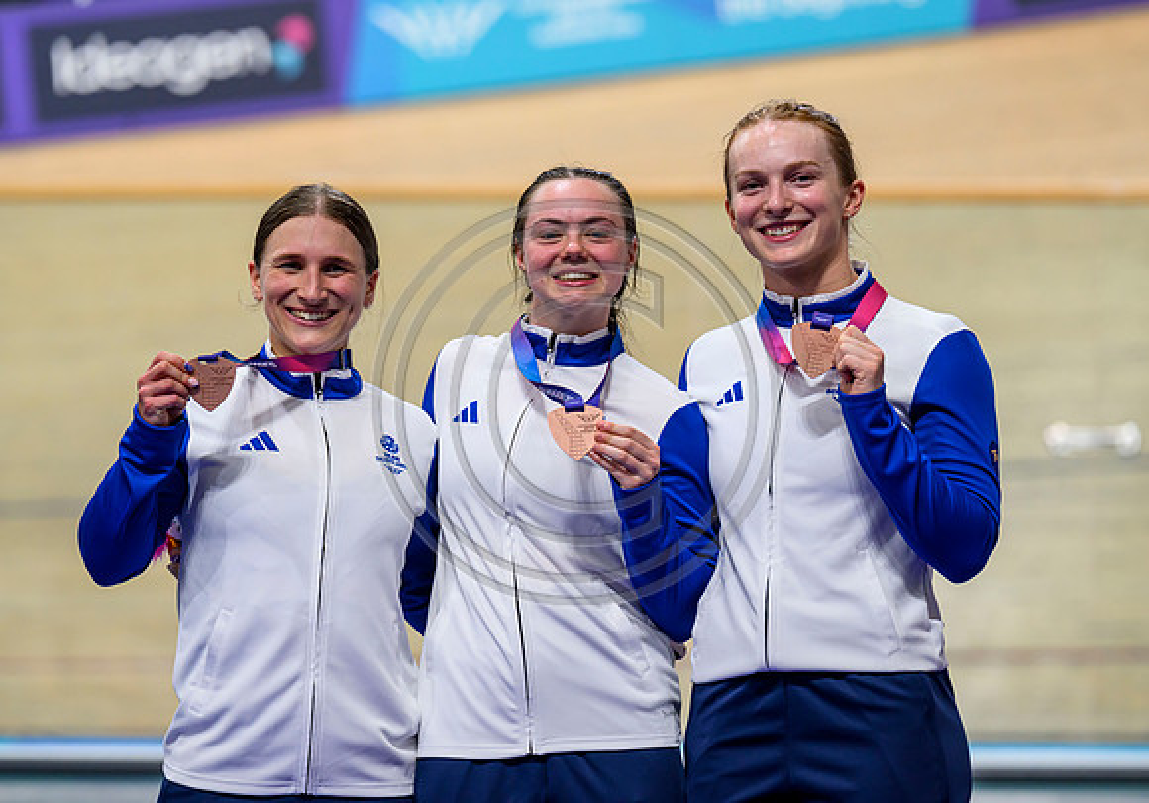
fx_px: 7221
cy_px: 369
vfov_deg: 6.4
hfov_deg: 9.1
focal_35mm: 223
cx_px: 610
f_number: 4
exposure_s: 1/1000
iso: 2000
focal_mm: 200
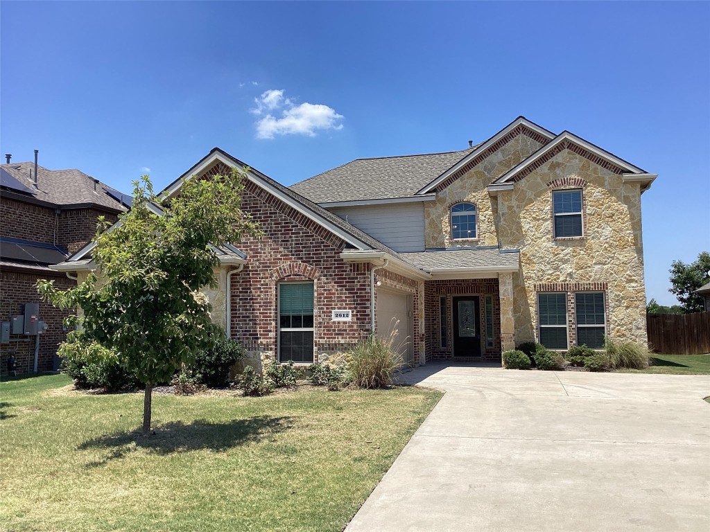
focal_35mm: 31
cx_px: 355
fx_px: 636
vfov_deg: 45.4
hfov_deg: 58.4
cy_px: 266
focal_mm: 3.3
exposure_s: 1/1456
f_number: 2.4
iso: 25
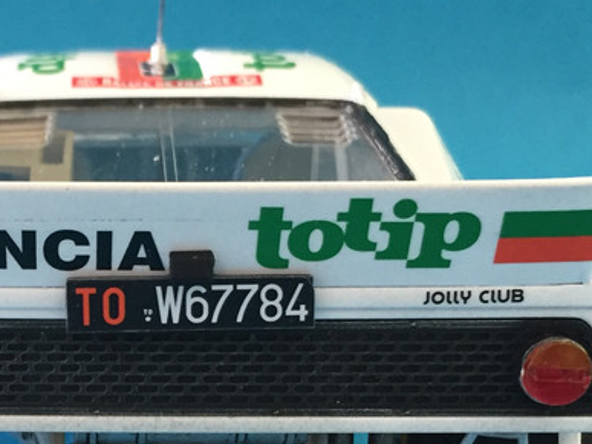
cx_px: 50
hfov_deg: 23.7
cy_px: 371
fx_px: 1368
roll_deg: -0.5
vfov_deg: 18.2
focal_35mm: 80
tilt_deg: -17.5
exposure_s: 1/33
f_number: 2.2
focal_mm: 4.15
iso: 160
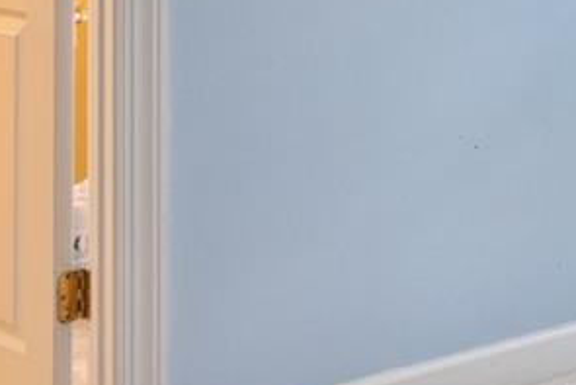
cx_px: 865
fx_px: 1665
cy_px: -221
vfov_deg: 12.4
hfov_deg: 17.6
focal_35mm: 104
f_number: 11
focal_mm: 15
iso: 400
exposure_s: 1/10
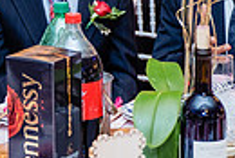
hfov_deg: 13.0
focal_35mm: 146
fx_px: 954
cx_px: -153
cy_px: -80
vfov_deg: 9.2
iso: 1600
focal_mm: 28
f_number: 3.2
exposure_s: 1/125
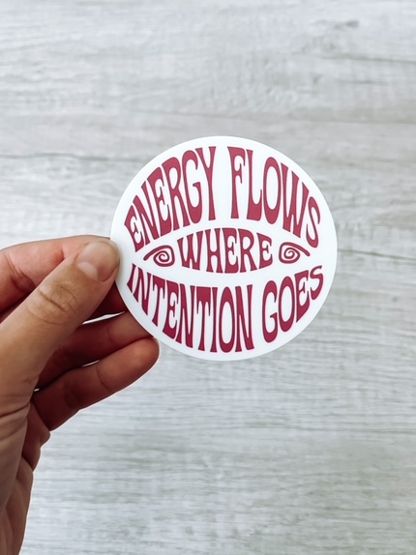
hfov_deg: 48.2
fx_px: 465
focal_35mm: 29
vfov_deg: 61.7
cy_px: 278
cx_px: 223
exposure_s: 1/60
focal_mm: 5.1
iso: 200
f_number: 1.6
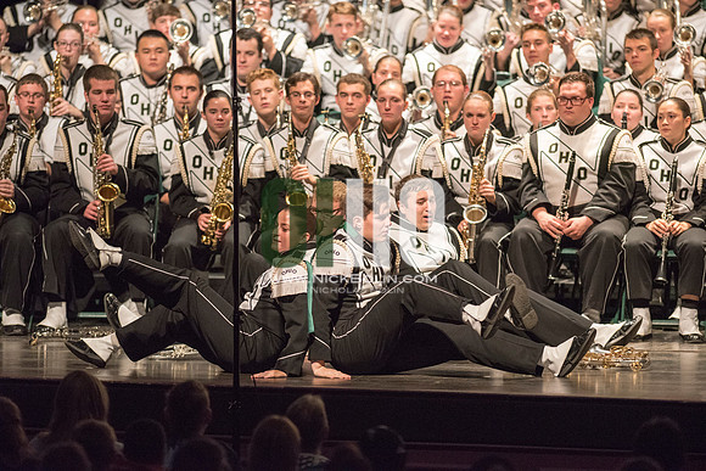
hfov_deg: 6.9
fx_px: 5884
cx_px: 353
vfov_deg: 4.6
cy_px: 236
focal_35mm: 300
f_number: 2.8
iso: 4000
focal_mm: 300
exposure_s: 1/500
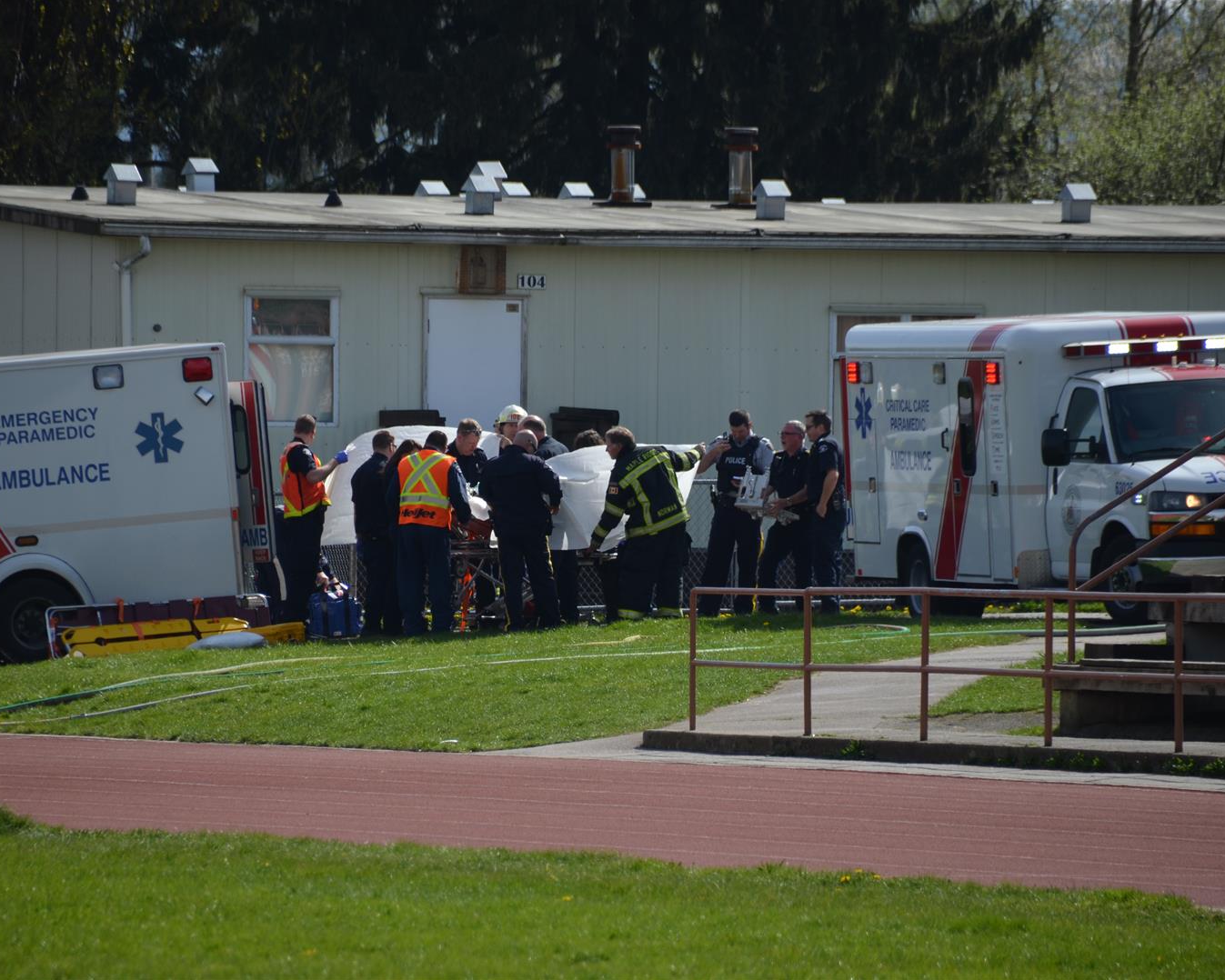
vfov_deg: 3.6
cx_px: 559
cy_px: 490
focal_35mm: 425
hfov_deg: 4.6
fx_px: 15411
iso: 200
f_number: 6.3
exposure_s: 1/800
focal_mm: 250
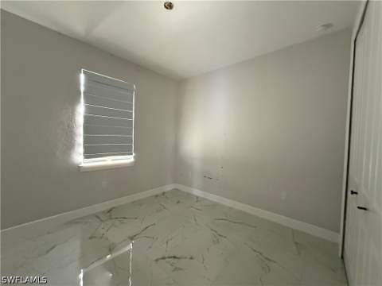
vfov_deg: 85.7
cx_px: 191
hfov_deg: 102.1
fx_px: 154
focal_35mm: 14
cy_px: 143
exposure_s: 1/60
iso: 800
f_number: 2.2
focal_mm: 2.22
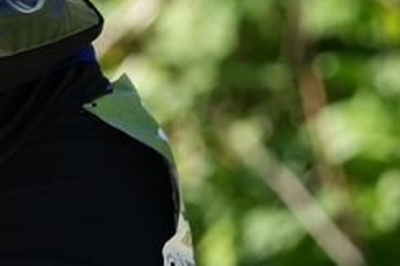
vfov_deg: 1.5
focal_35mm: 885
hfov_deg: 2.3
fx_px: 9820
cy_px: -321
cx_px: 7
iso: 250
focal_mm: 154
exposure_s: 1/2000
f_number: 2.8
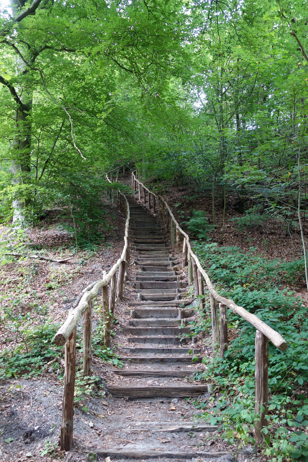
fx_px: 359
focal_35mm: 28
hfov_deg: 46.4
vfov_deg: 65.5
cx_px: 154
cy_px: 231
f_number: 1.8
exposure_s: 1/50
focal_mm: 10.4
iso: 125
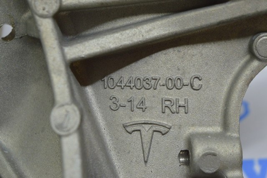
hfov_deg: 24.6
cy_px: 89
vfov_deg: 16.5
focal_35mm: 82
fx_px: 611
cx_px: 134
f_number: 5.6
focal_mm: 55
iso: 400
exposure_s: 1/50
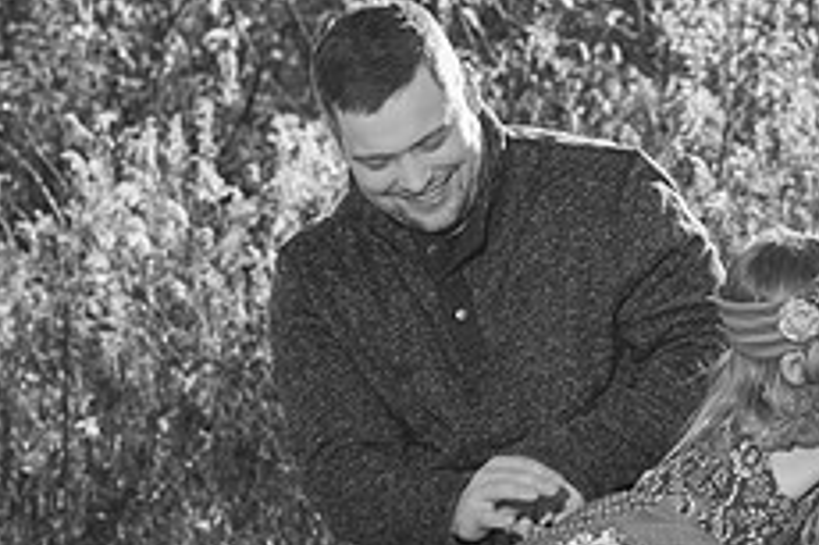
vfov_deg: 5.7
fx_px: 5456
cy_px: 489
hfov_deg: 8.5
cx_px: 850
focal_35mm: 240
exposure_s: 1/200
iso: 250
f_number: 7.1
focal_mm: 85
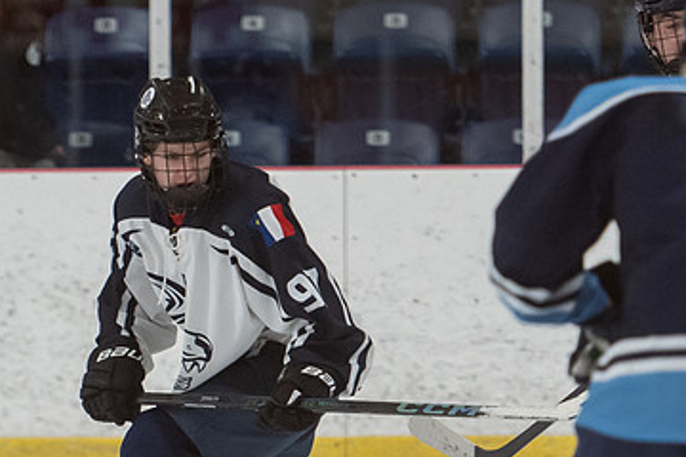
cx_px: 183
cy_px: 437
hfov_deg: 5.1
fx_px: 7774
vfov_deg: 3.4
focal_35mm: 408
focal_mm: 135
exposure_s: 1/1250
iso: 2500
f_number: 2.8
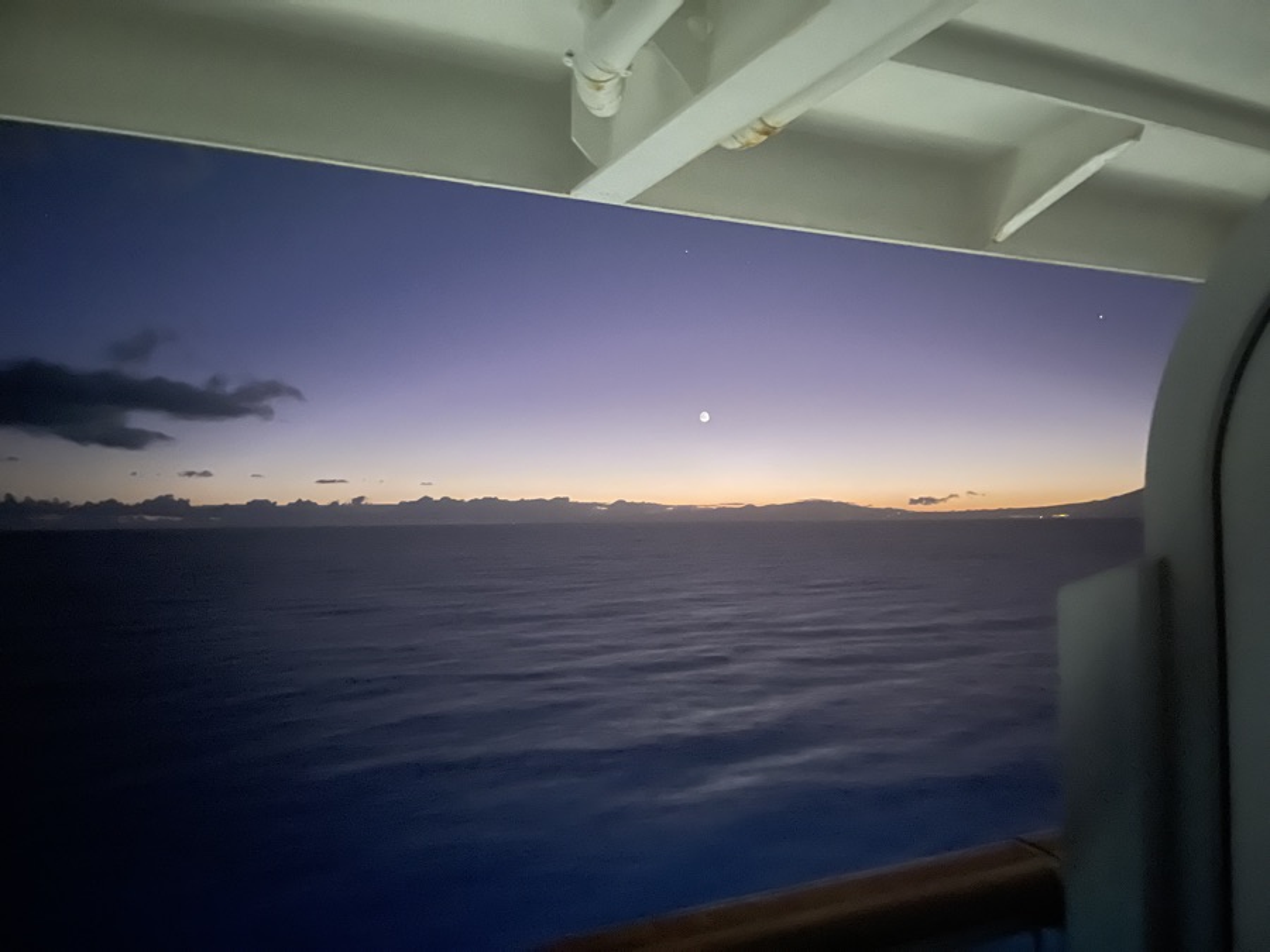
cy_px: 476
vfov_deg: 53.1
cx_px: 635
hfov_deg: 67.3
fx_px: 954
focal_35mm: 26
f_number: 1.6
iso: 2500
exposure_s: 1/2
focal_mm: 5.1
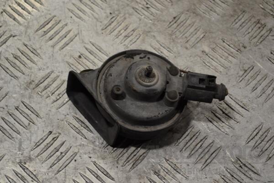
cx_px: 137
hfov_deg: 24.6
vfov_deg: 16.6
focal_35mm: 82
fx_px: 628
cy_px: 92
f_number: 5.6
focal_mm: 55
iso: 100
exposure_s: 1/30
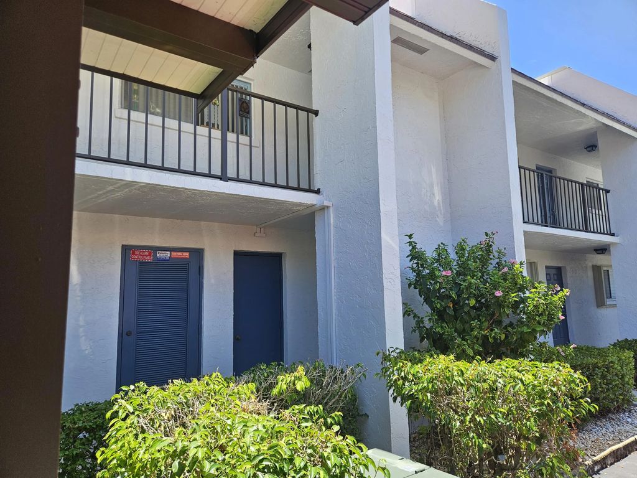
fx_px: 423
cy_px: 239
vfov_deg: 58.9
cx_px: 318
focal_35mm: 23
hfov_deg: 73.9
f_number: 1.8
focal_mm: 5.4
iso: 32
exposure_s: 1/556
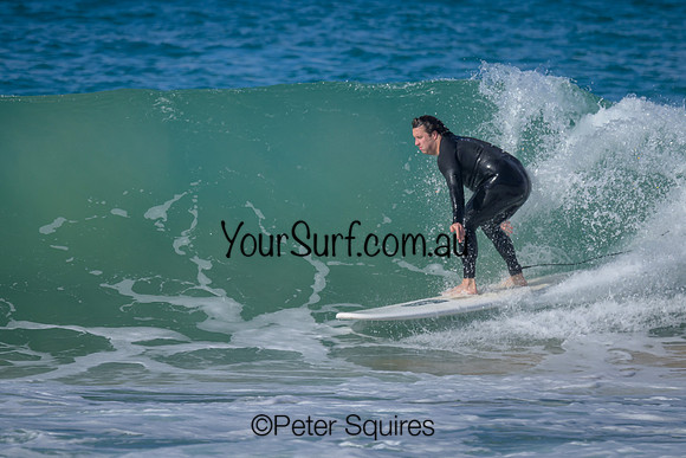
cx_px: 390
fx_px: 20939
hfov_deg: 1.9
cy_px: 191
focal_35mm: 1099
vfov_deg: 1.3
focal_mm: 800
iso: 280
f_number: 6.3
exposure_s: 1/2000
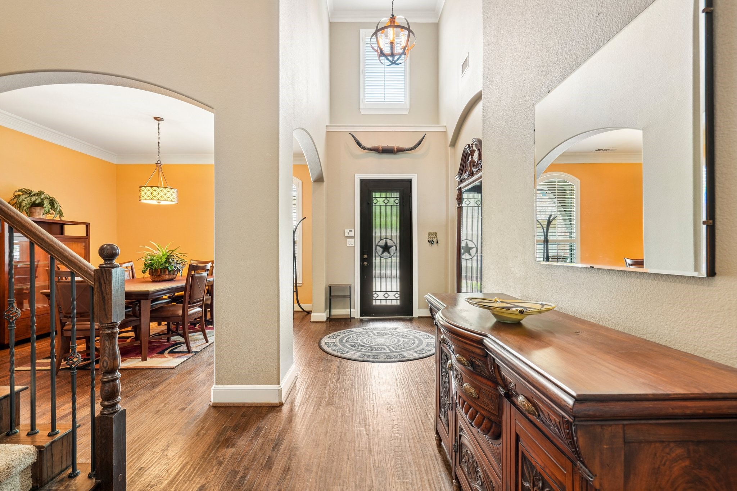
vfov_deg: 73.7
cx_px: 368
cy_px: 246
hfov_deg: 96.7
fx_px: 328
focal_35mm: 16
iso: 400
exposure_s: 1/6
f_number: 8
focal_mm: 16
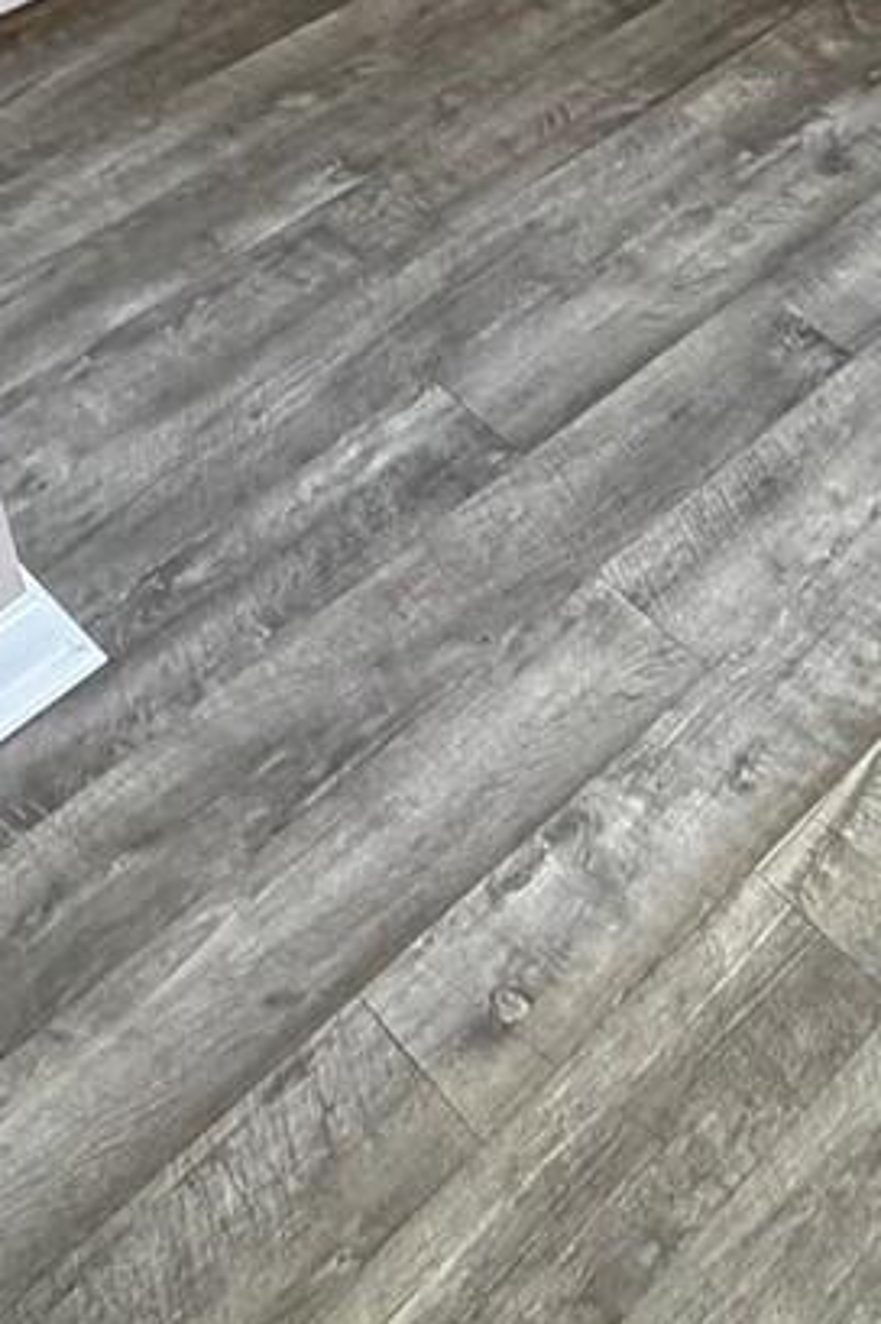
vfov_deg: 27.6
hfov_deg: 21.9
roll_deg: +1.3
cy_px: -499
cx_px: 1062
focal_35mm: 57
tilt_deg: -22.9
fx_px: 2096
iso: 250
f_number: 2.2
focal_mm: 2.22
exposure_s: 1/60
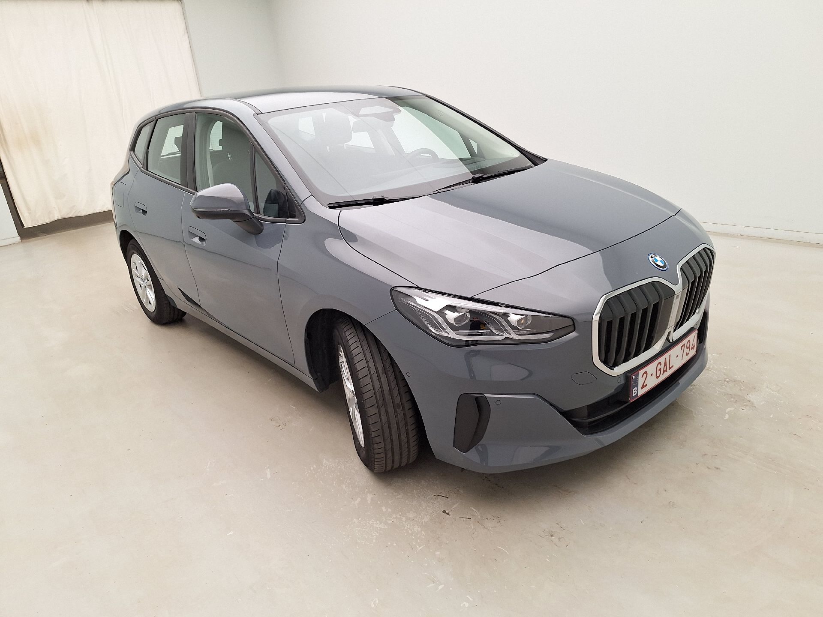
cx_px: 412
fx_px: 547
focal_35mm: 23
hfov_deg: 73.9
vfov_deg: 58.9
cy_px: 308
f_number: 1.8
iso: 50
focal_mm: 5.54
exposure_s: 1/100
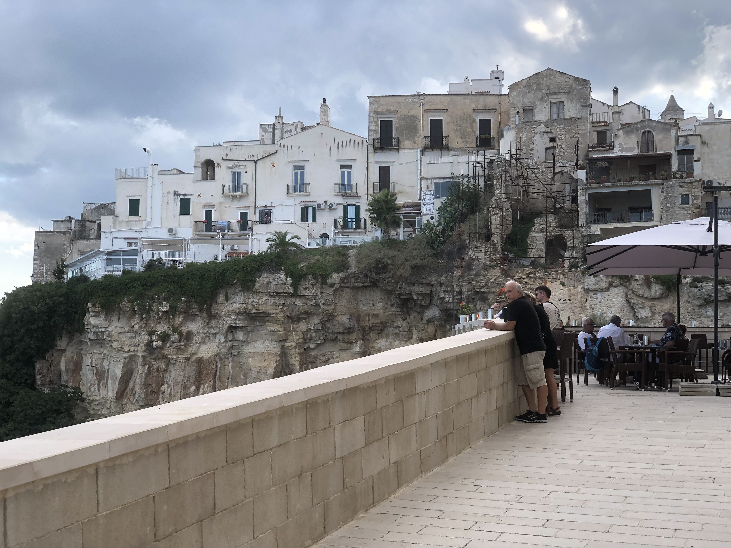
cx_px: 366
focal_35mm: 52
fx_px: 1098
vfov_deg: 28.0
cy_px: 274
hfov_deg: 36.8
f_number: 2.4
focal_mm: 6
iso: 16
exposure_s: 1/476
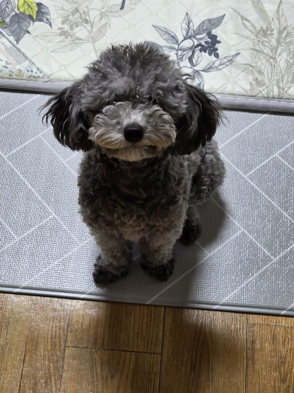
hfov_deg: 21.3
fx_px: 781
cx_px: 147
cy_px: 196
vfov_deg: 28.2
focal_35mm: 69
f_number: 2.4
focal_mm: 7.9
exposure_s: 1/60
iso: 320
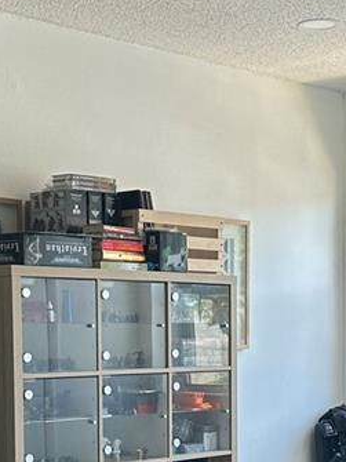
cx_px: 283
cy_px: 408
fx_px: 1147
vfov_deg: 22.3
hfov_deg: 17.0
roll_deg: +0.1
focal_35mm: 86
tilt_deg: -3.5
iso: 100
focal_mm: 6.86
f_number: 1.78
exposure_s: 1/121
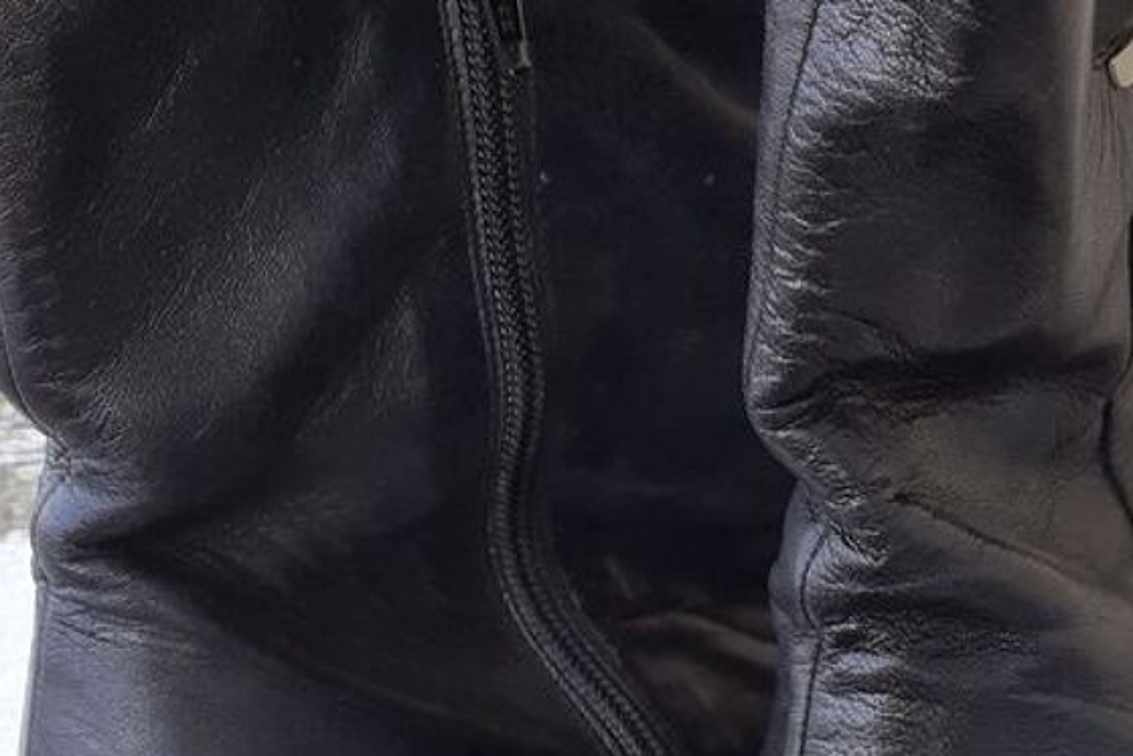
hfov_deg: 29.5
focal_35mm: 67
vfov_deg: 19.5
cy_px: 816
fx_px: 2109
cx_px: 865
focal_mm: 3.6
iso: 40
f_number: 1.9
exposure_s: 1/428
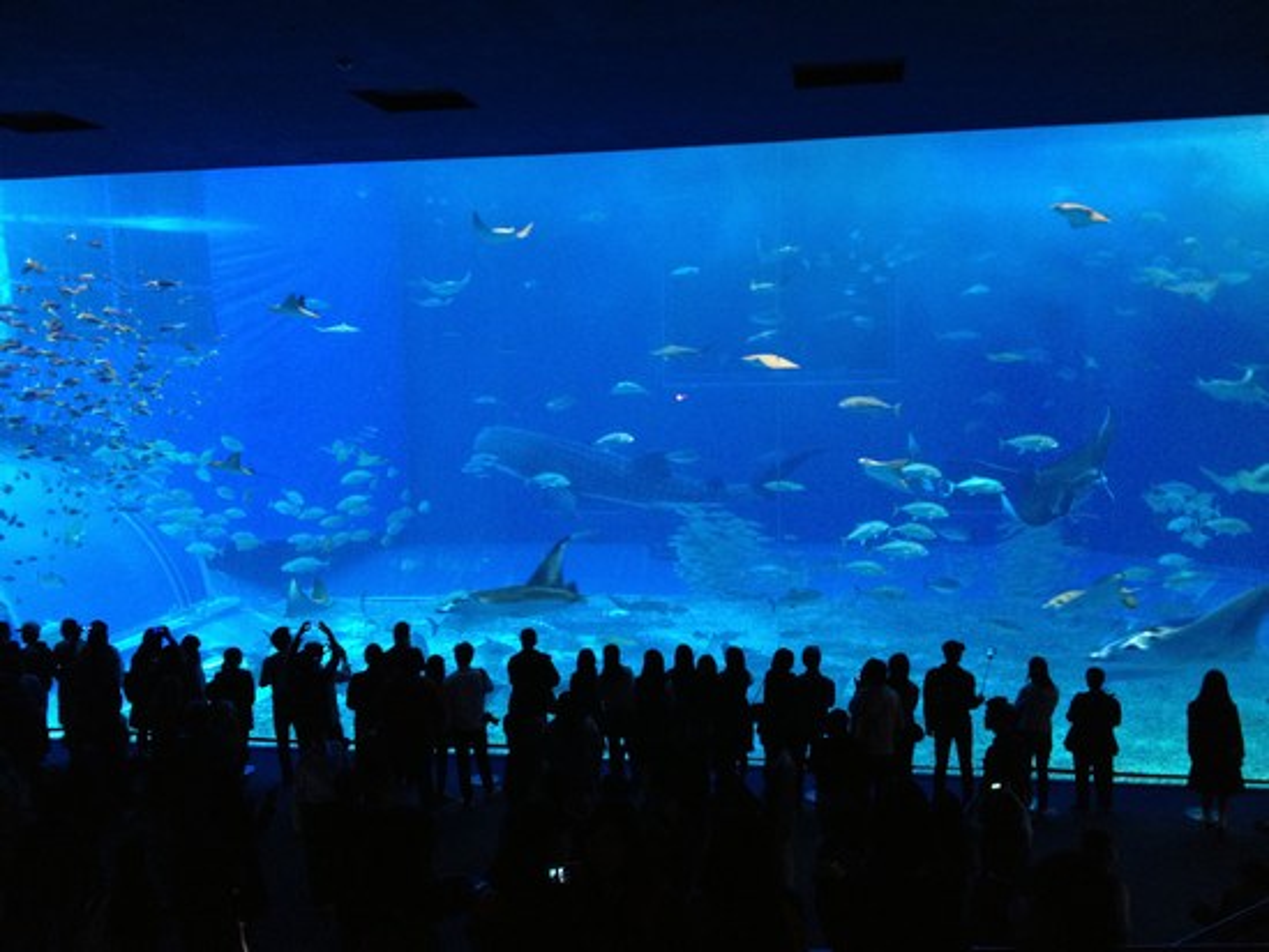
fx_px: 1284
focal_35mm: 35
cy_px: 476
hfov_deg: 52.6
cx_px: 634
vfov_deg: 40.7
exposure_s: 1/20
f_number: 2.4
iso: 250
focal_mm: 4.28
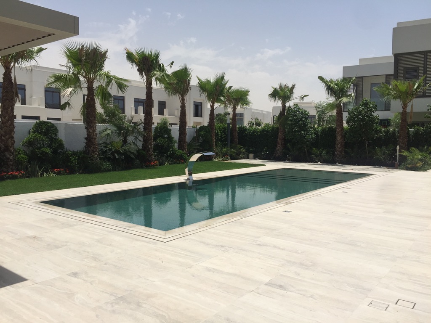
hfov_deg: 61.7
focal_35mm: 29
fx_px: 361
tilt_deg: -2.1
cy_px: 162
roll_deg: -2.4
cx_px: 216
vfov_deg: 48.2
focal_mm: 4.15
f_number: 2.2
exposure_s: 1/3049
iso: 32
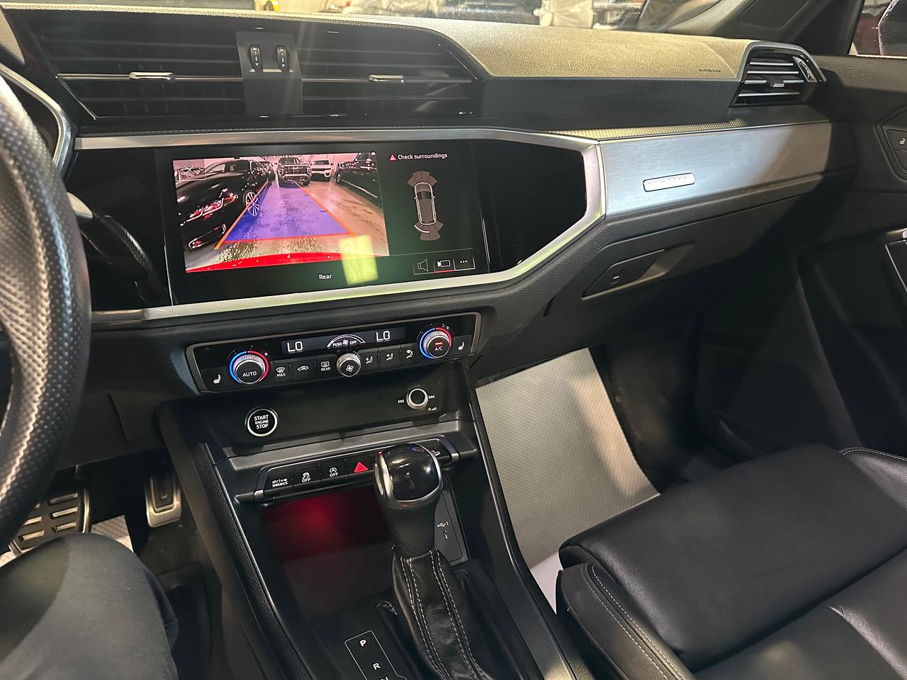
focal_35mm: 24
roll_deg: -1.7
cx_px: 454
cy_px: 340
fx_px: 629
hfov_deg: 71.6
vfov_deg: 56.8
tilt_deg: -26.2
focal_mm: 6.86
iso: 1000
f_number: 1.78
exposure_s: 1/40
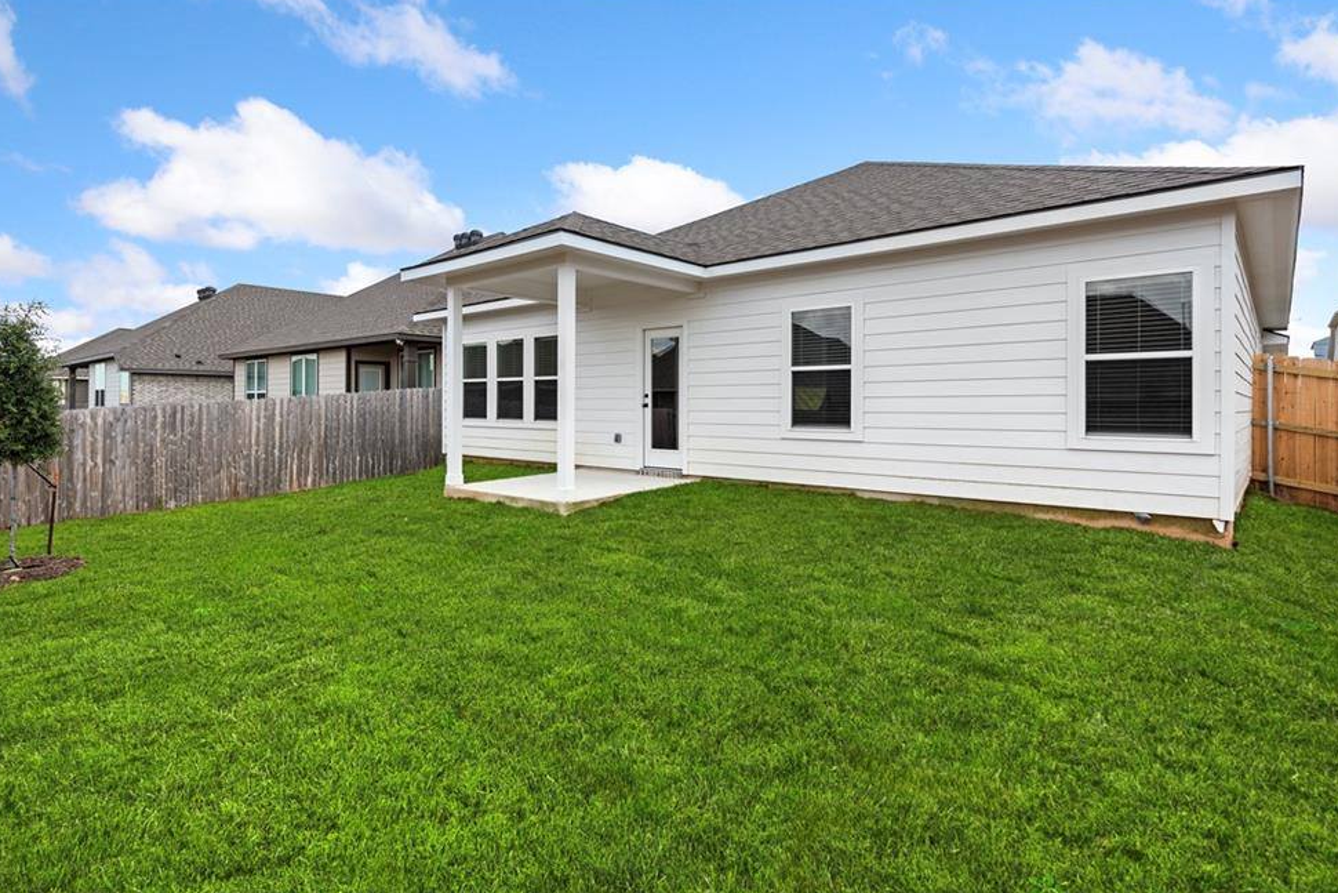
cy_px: 460
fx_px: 706
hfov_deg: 86.9
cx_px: 650
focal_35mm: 19
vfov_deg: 64.6
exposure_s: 1/200
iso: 100
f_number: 8
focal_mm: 18
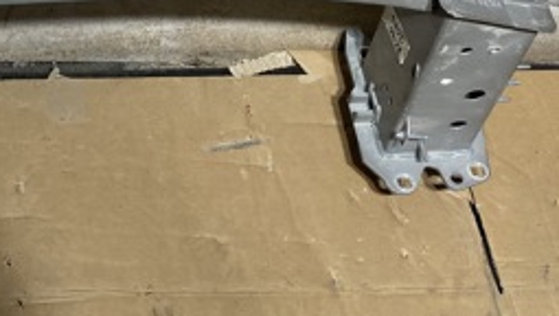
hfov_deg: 27.6
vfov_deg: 16.7
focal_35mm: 71
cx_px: -28
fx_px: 1053
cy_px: -2
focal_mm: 4.25
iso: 100
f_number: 1.8
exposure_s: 1/100
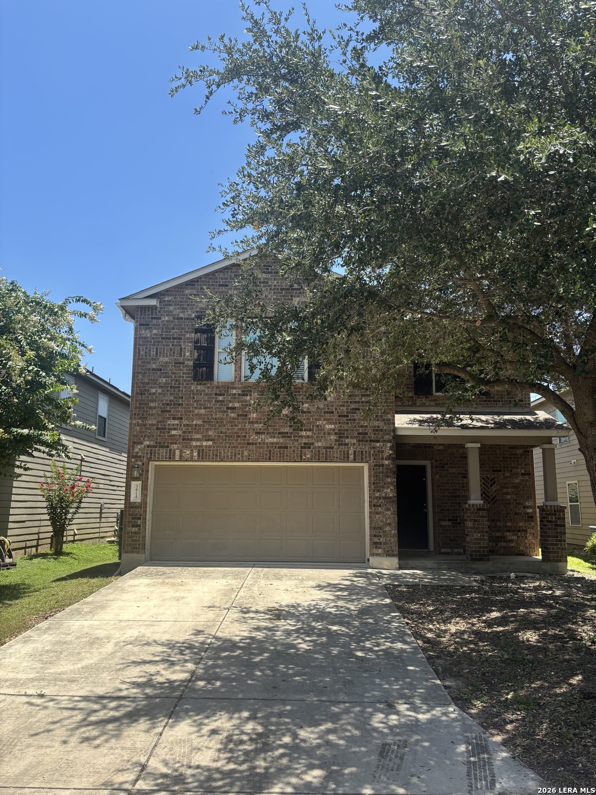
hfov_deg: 53.1
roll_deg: -2.2
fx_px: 597
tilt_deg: +10.6
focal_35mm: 26
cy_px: 398
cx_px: 298
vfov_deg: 67.3
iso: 50
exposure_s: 1/1667
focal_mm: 5.96
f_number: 1.6
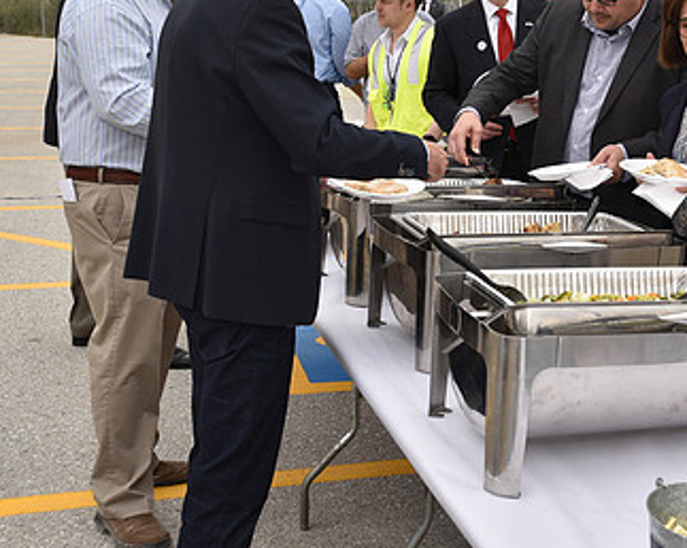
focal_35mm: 59
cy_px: 154
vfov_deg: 25.5
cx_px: 555
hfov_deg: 31.1
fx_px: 1199
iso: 100
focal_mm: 35
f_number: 8
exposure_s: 1/200
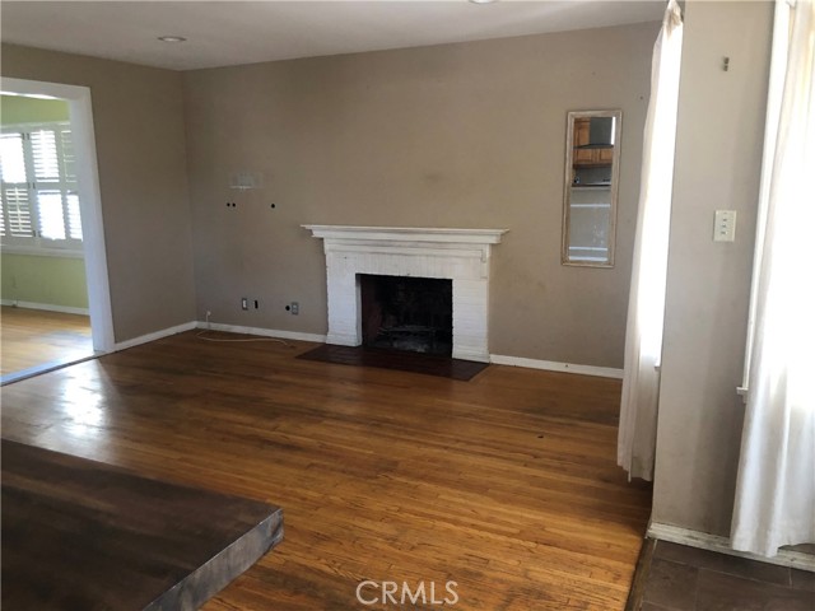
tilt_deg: -10.9
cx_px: 408
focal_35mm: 28
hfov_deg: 63.4
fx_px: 659
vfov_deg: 49.7
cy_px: 306
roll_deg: +1.0
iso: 100
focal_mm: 3.99
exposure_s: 1/15
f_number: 1.8
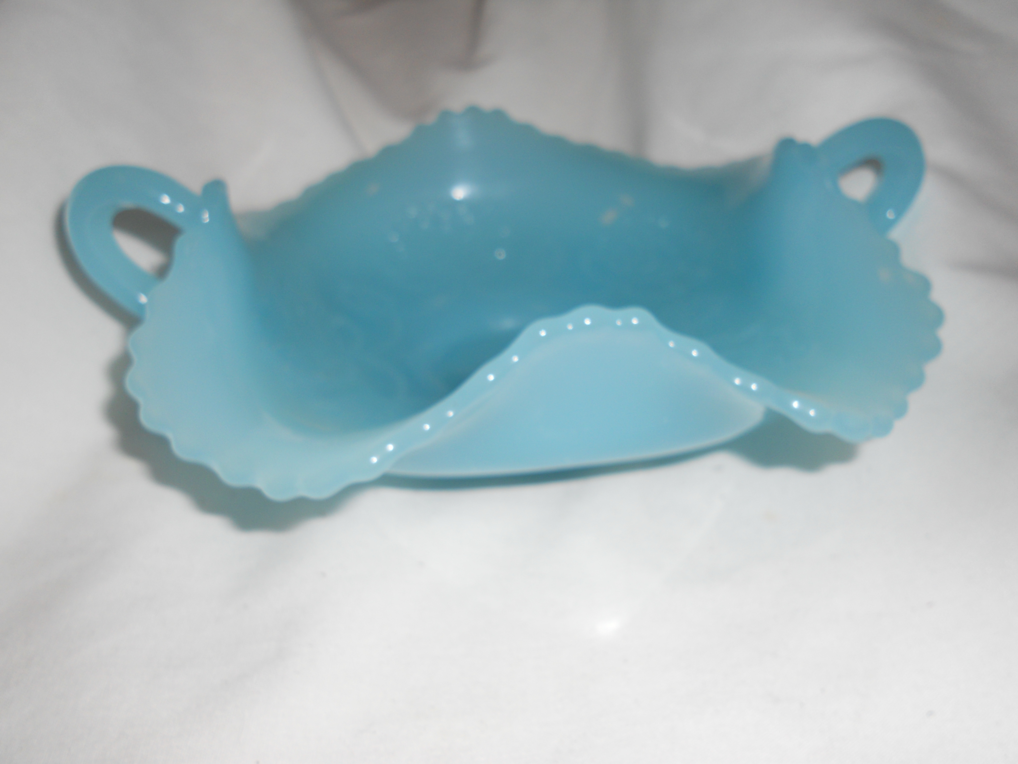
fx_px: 941
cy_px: 382
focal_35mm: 32
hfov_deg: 56.8
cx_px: 509
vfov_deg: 44.2
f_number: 8.8
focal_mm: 5.8
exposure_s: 1/25
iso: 80
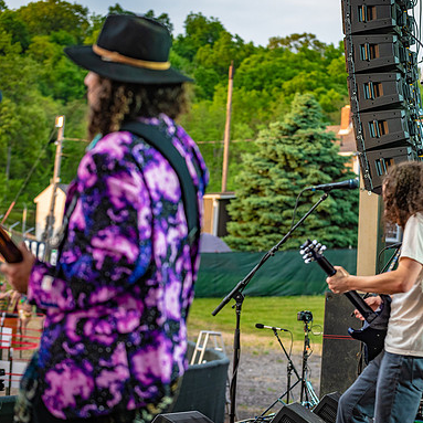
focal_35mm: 126
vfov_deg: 13.8
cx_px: 305
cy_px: 212
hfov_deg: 13.8
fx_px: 1742
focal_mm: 98
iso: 500
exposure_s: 1/250
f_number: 4
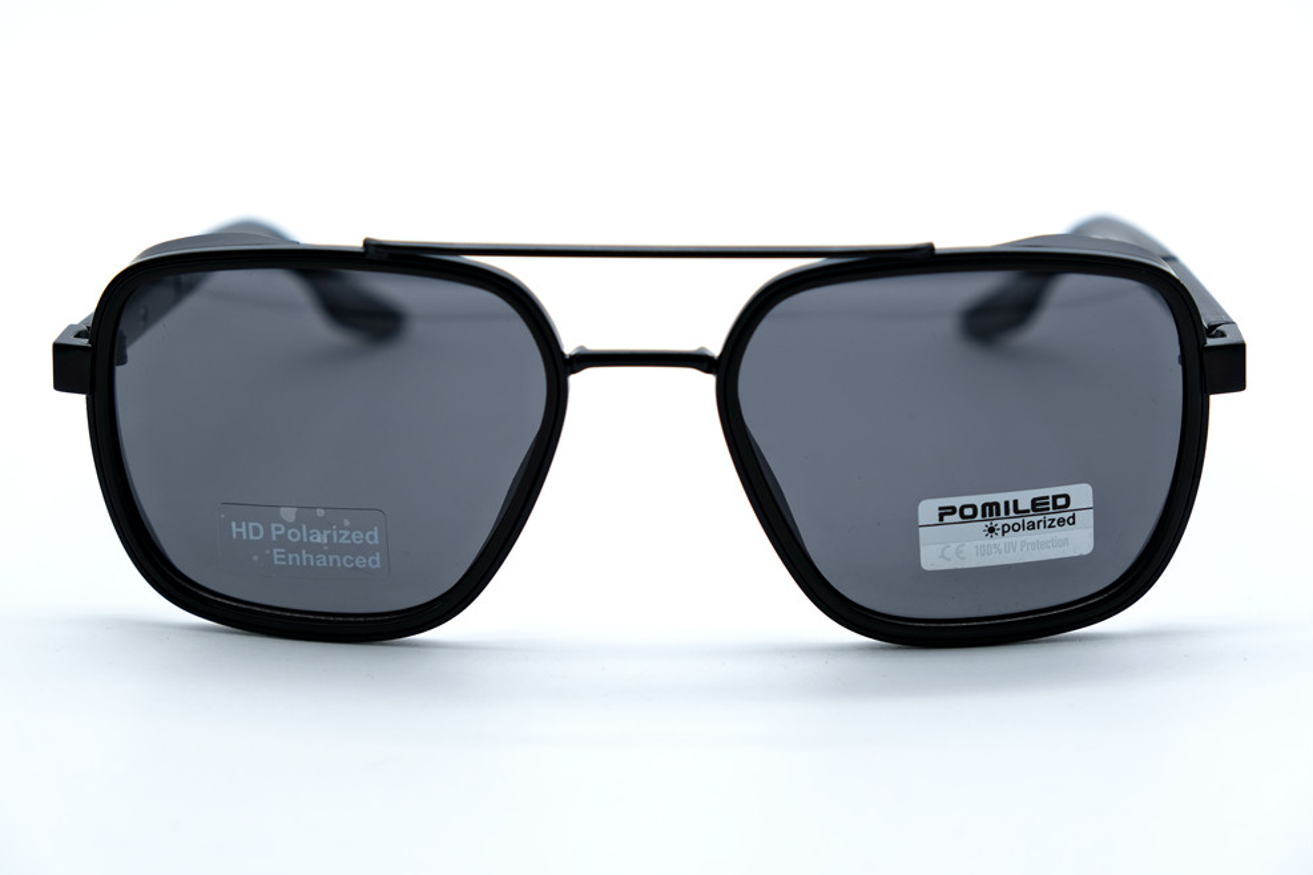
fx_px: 2918
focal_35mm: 80
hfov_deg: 25.4
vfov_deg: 17.1
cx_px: 653
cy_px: 440
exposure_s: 1/125
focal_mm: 52.7
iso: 160
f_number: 5.6
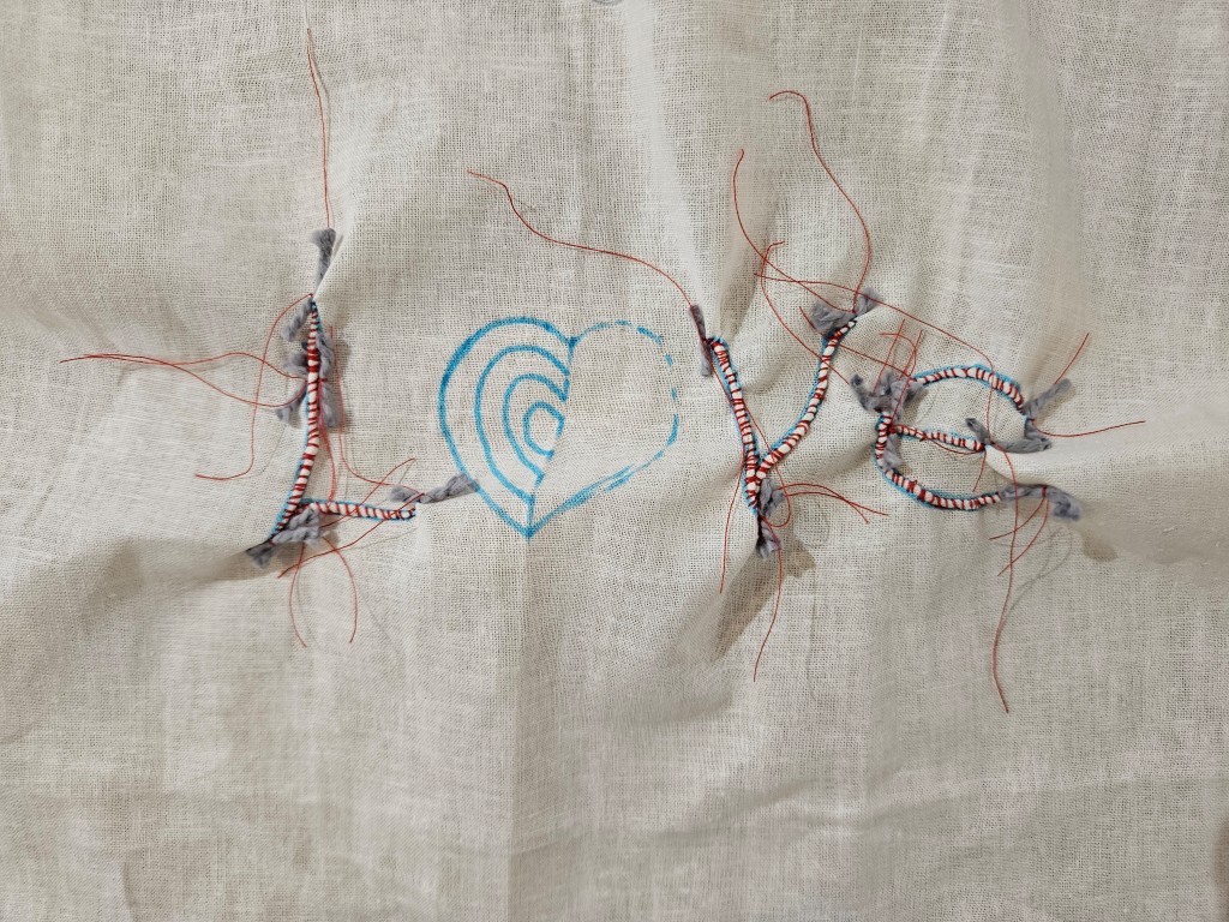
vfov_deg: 58.9
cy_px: 461
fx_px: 817
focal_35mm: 23
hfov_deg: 73.9
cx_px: 614
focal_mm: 5.4
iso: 200
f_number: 1.8
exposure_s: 1/100
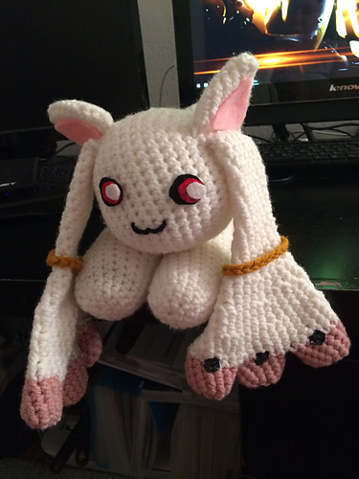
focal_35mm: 29
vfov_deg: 61.7
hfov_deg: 48.2
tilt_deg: -22.6
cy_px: 240
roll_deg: +5.6
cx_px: 180
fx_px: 401
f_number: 2.2
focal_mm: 4.15
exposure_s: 1/20
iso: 250
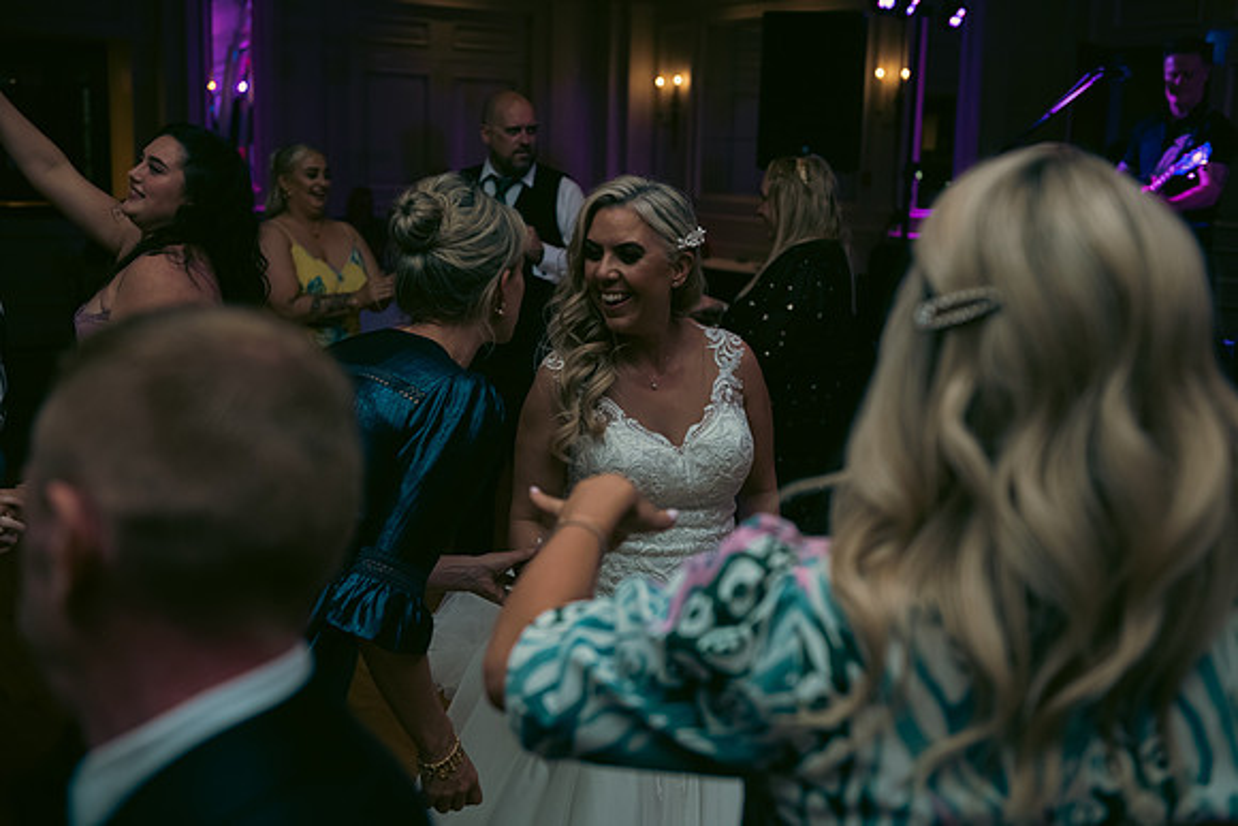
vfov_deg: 29.9
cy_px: 413
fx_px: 1548
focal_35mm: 45
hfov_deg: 43.6
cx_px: 619
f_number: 3.5
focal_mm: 45
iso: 800
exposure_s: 1/160
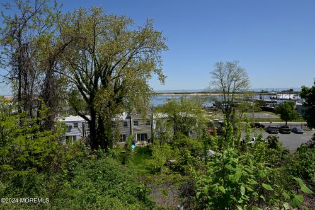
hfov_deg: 60.3
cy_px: 105
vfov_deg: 42.3
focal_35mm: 31
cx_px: 158
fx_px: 271
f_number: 11
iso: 100
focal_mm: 31
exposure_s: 1/200
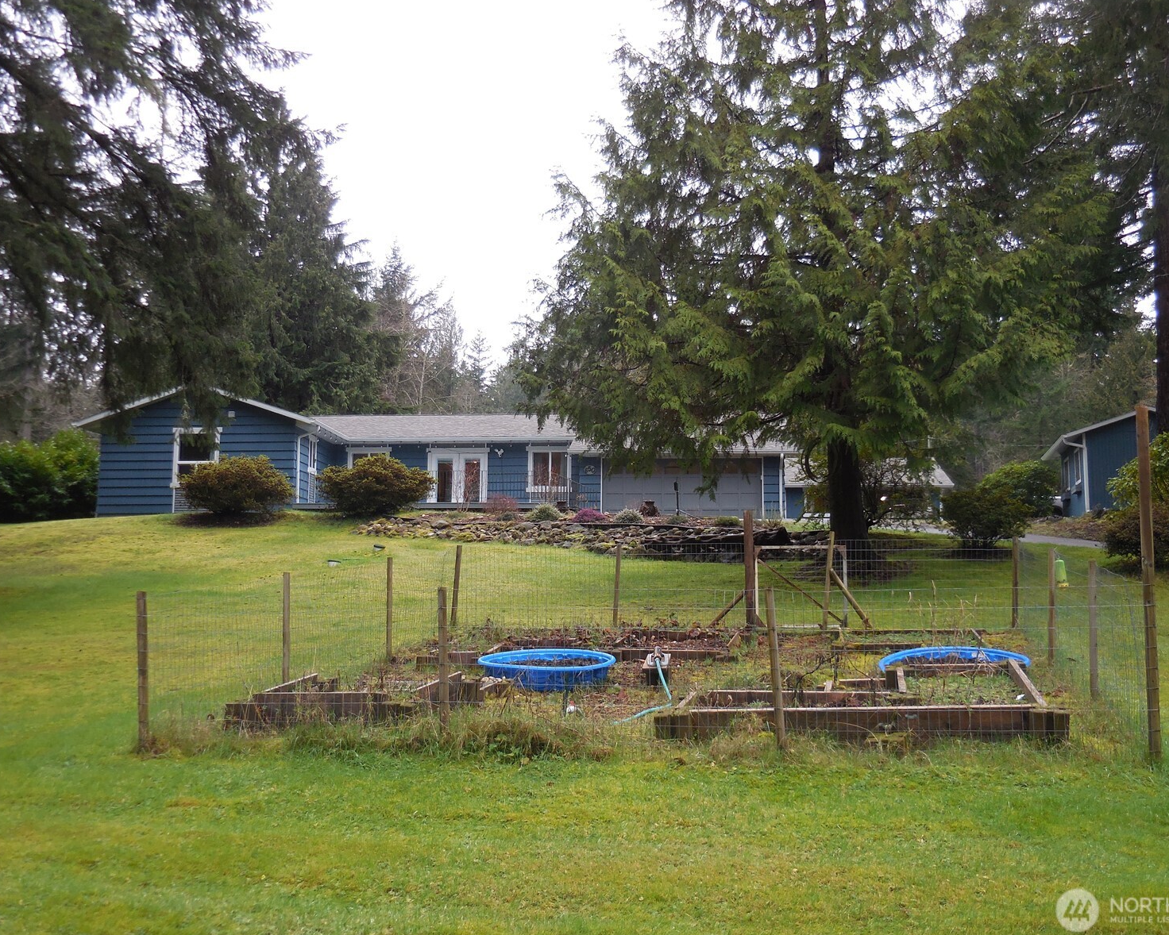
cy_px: 466
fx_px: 1211
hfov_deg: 51.5
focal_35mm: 35
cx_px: 627
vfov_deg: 42.2
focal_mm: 5.9
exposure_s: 1/50
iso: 125
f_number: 3.7
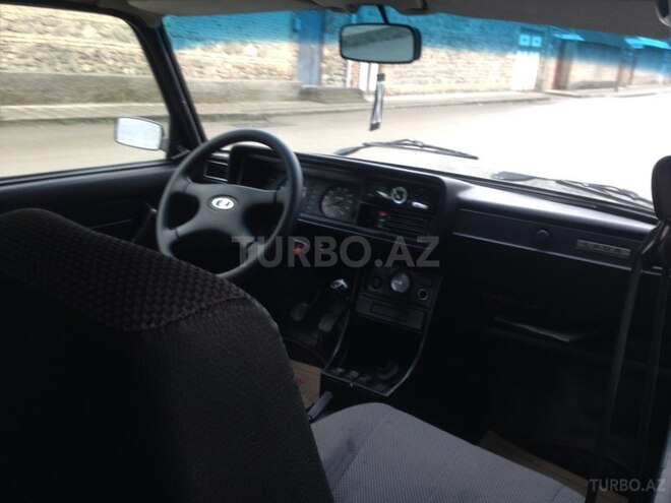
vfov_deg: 42.9
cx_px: 336
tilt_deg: -12.7
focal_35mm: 33
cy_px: 252
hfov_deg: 55.4
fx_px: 640
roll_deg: -3.6
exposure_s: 1/20
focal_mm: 4.12
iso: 80
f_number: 2.4
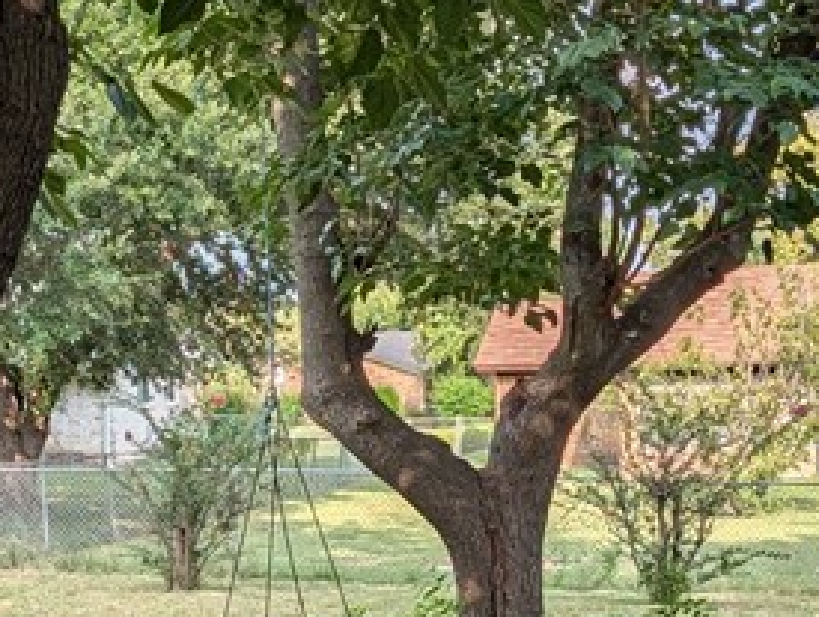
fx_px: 2108
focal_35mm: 89
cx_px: 180
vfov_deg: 16.3
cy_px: 605
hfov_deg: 21.7
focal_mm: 6.9
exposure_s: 1/3289
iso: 19
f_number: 1.68
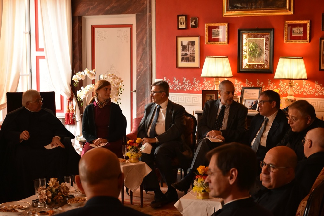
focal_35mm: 63
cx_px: 162
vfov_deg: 21.6
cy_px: 108
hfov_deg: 31.9
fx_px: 567
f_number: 5.6
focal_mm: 42
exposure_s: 1/80
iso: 1000
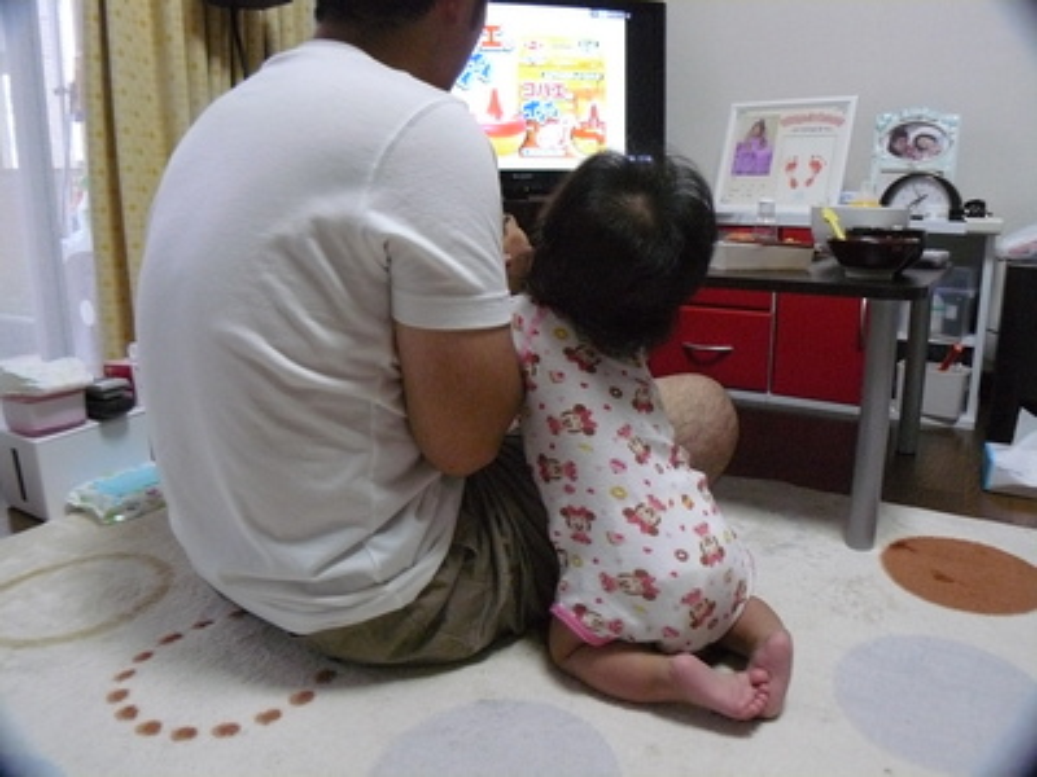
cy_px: 388
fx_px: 1078
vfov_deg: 39.7
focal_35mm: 36
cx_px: 518
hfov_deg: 51.4
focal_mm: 6
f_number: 2.8
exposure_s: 1/30
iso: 400
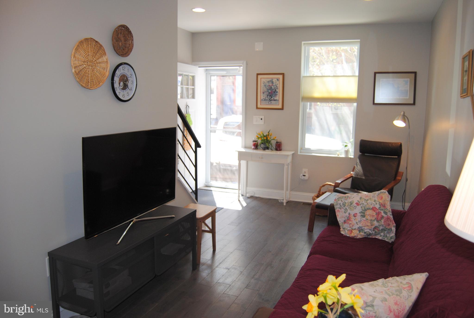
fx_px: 356
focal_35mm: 27
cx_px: 237
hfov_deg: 67.3
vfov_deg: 48.1
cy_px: 159
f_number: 3.5
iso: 200
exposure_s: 1/100
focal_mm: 18
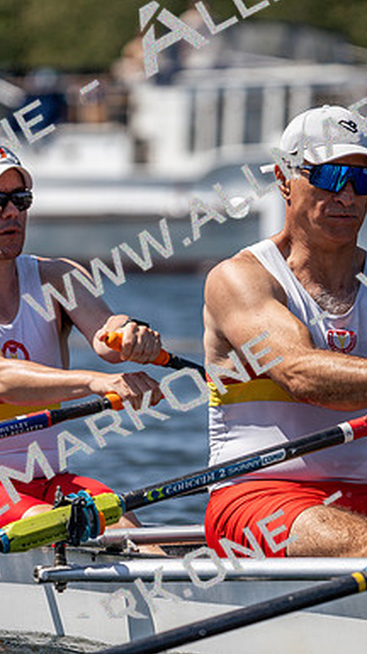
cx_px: 233
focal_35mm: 493
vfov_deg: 4.4
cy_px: 327
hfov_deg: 2.5
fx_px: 8546
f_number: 6.3
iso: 200
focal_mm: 312
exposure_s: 1/2000
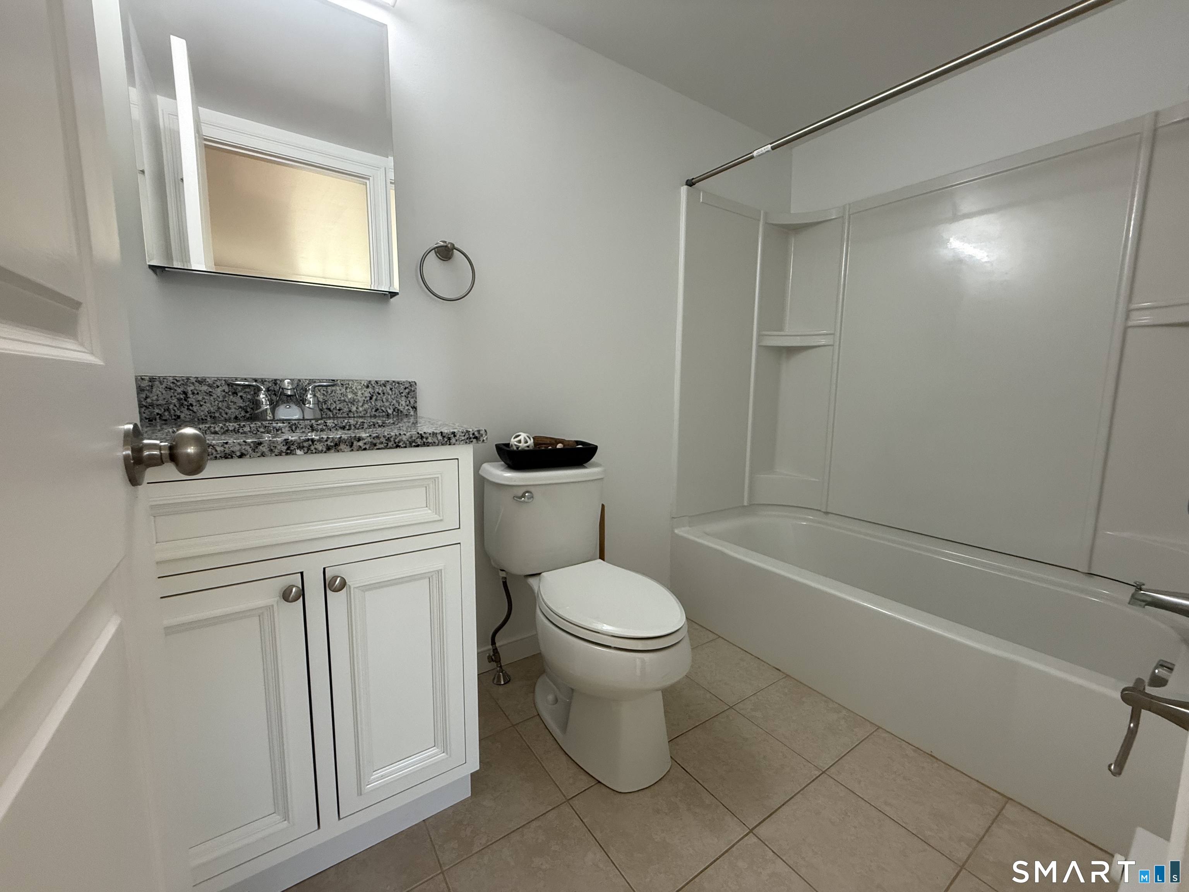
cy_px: 446
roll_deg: -1.0
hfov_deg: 102.1
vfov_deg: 85.7
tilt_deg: -7.1
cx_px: 594
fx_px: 481
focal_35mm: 14
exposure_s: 1/120
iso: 160
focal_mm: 2.22
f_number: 2.2
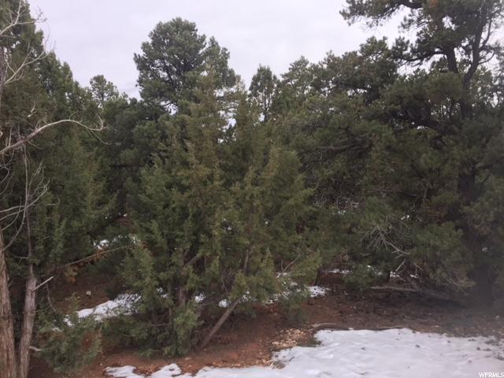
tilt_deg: -3.1
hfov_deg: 61.7
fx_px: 422
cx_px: 252
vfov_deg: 48.2
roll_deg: +1.7
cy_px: 189
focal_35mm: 29
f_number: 2.2
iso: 40
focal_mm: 4.15
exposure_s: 1/120
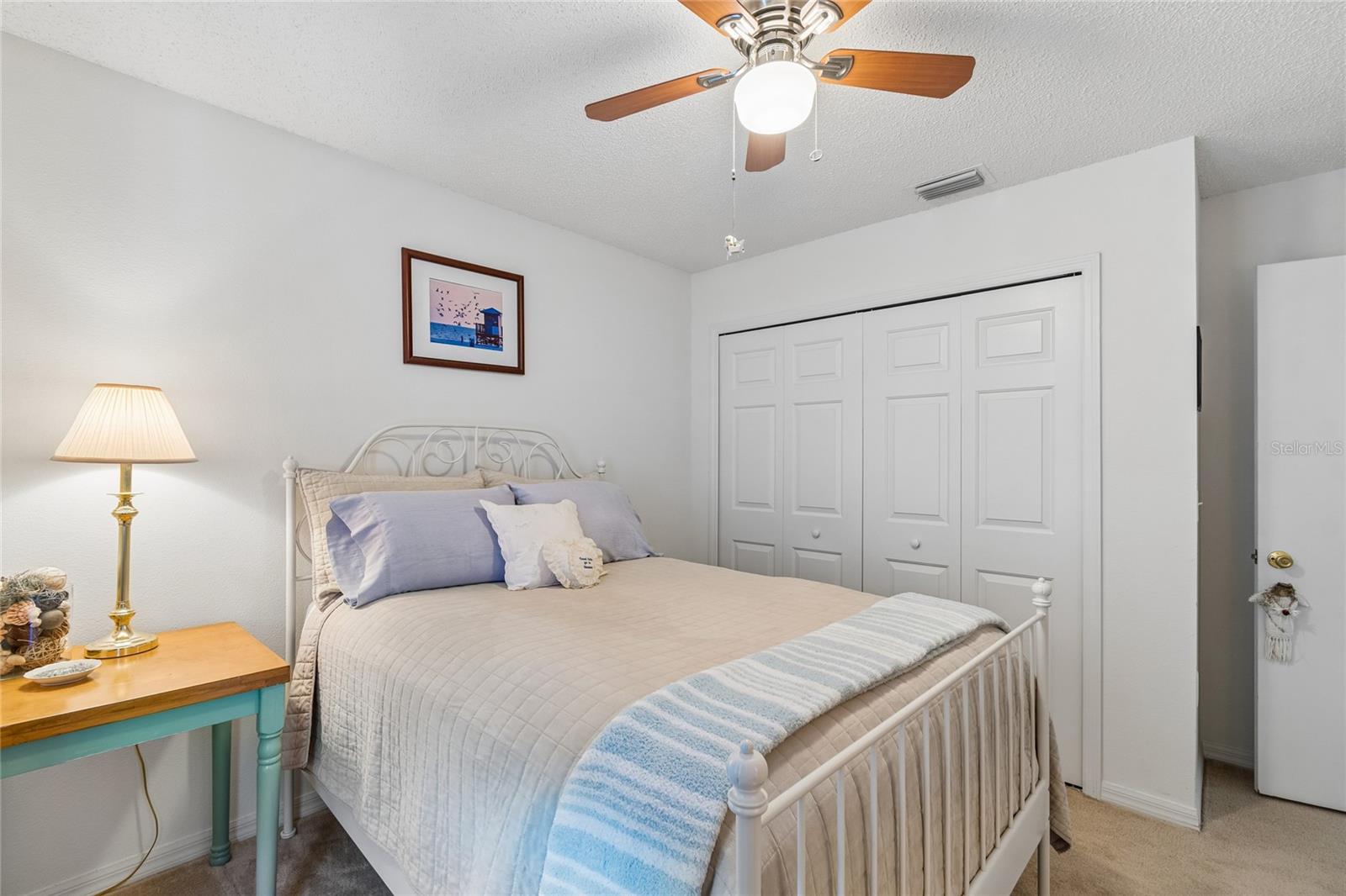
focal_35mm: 15
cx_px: 673
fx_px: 561
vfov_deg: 77.3
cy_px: 448
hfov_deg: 100.4
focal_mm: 10
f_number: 7.1
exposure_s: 1/4
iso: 100
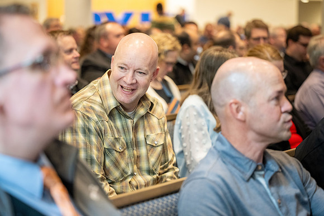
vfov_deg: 16.1
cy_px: 108
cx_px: 162
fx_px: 765
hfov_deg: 23.9
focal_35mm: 85
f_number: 2.8
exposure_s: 1/250
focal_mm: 85
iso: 4000
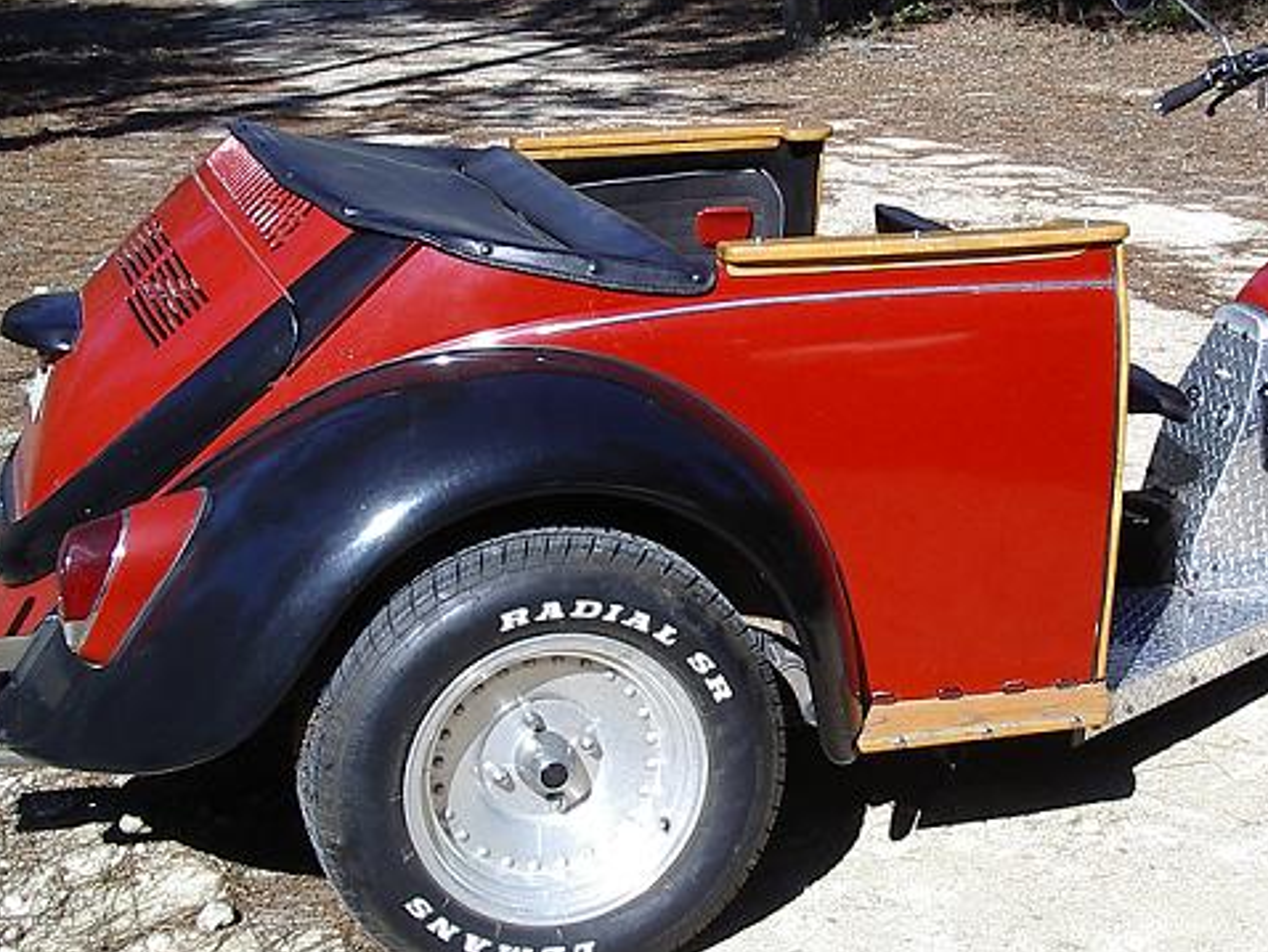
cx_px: 788
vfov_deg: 24.0
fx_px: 2236
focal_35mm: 61
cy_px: 382
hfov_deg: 31.5
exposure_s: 1/320
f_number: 4.8
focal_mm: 5.8
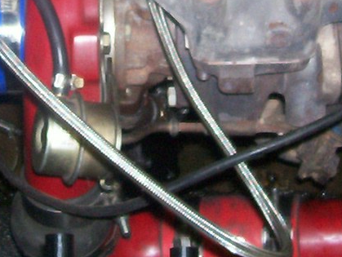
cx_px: 145
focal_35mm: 166
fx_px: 1641
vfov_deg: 8.8
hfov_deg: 11.9
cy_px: -82
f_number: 2.7
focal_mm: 5.6
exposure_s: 1/64
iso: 80
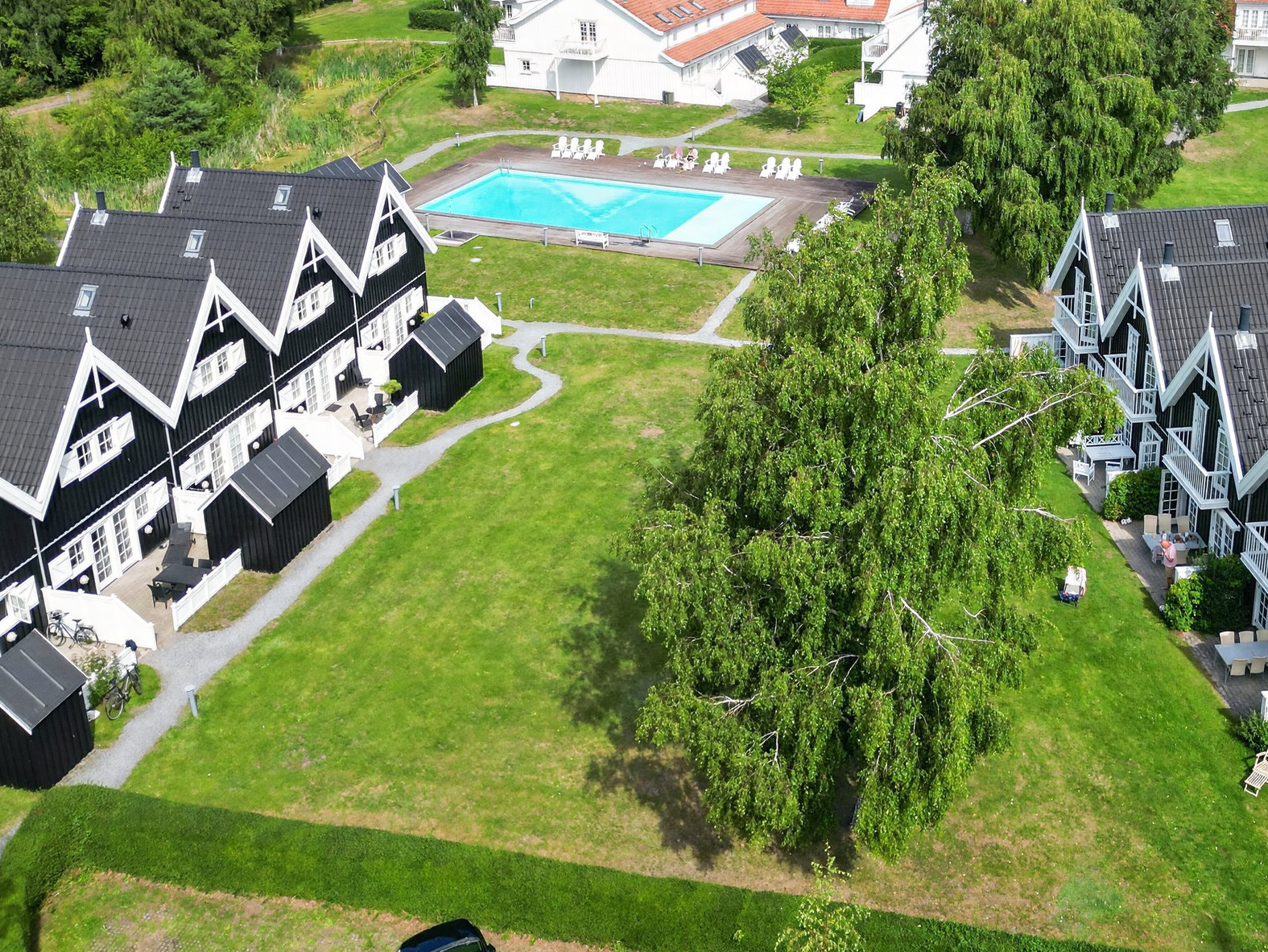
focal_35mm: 39
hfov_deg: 47.4
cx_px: 797
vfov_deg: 36.1
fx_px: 1429
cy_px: 258
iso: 120
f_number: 1.7
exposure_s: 1/2500
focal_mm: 6.7
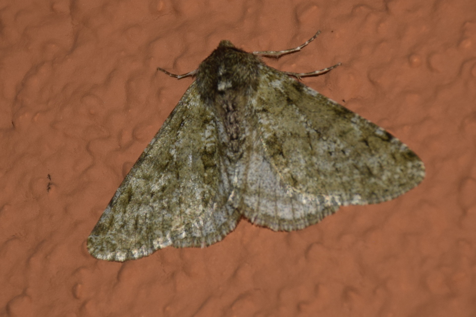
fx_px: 2776
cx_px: 238
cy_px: 158
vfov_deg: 6.5
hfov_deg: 9.8
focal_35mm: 210
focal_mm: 140
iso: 320
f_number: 5.6
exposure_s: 1/60
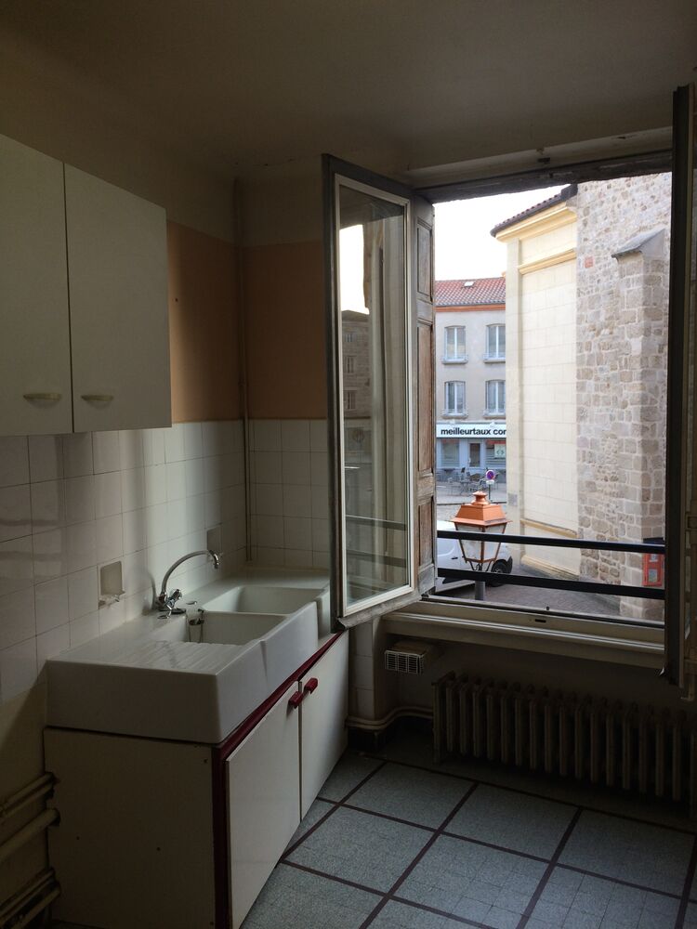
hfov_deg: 48.2
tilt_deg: -4.8
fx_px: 779
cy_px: 464
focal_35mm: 29
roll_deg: +0.1
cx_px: 348
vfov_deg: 61.7
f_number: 2.2
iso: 50
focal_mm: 4.15
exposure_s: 1/100
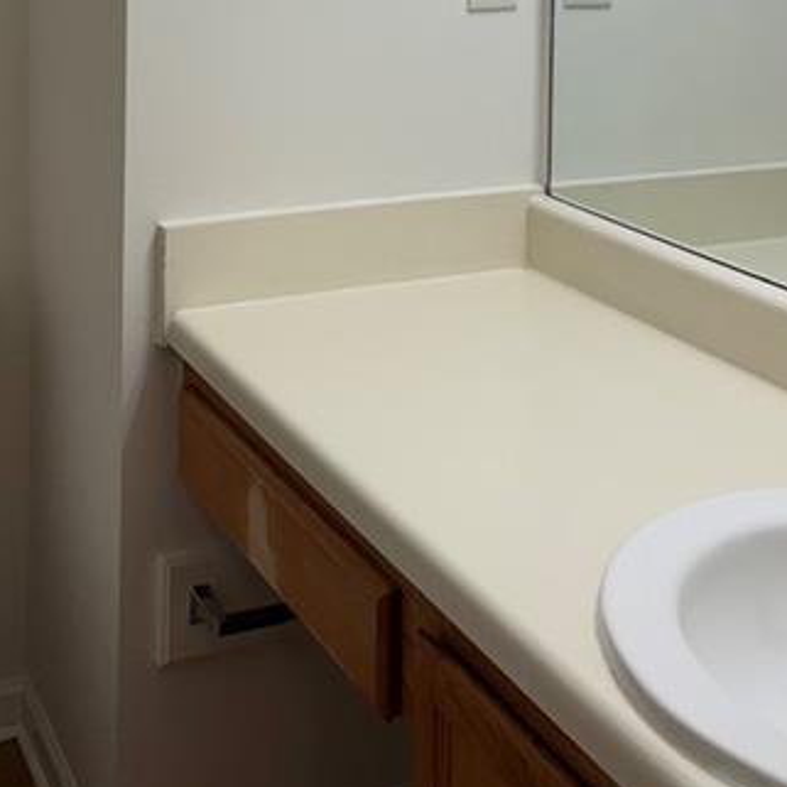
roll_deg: -0.6
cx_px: 304
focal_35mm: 55
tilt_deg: -4.3
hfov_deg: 31.0
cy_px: -42
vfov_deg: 28.7
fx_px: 1415
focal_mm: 5.96
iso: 64
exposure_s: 1/120
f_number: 1.6
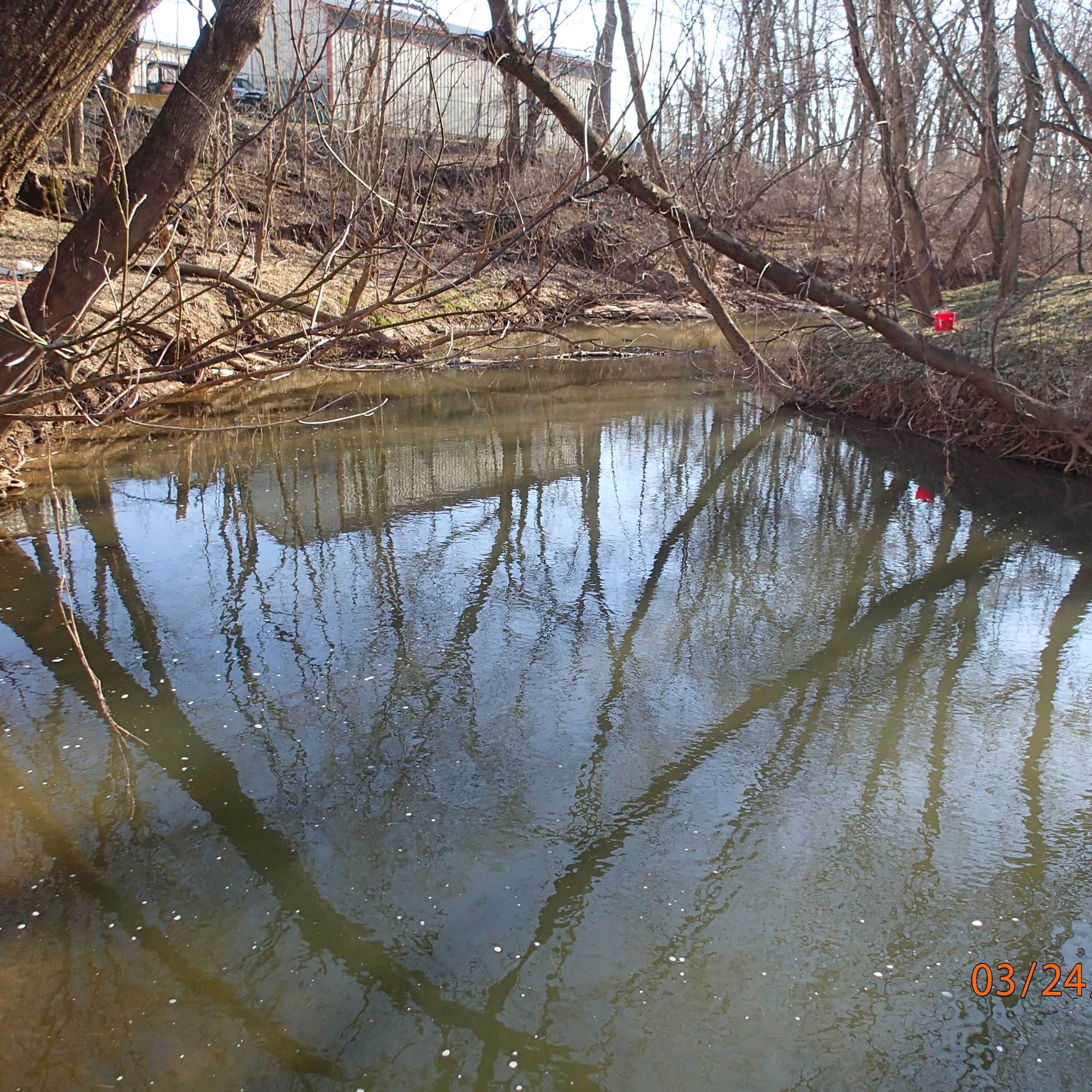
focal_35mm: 30
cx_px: 550
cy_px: 542
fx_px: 1071
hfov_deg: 54.0
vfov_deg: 54.0
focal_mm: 4.5
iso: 200
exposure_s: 1/500
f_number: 2.8
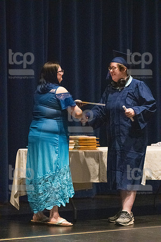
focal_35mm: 217
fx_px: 1459
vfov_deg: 9.5
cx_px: 80
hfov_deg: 6.3
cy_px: 121
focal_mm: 145
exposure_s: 1/400
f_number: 3.2
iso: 10000
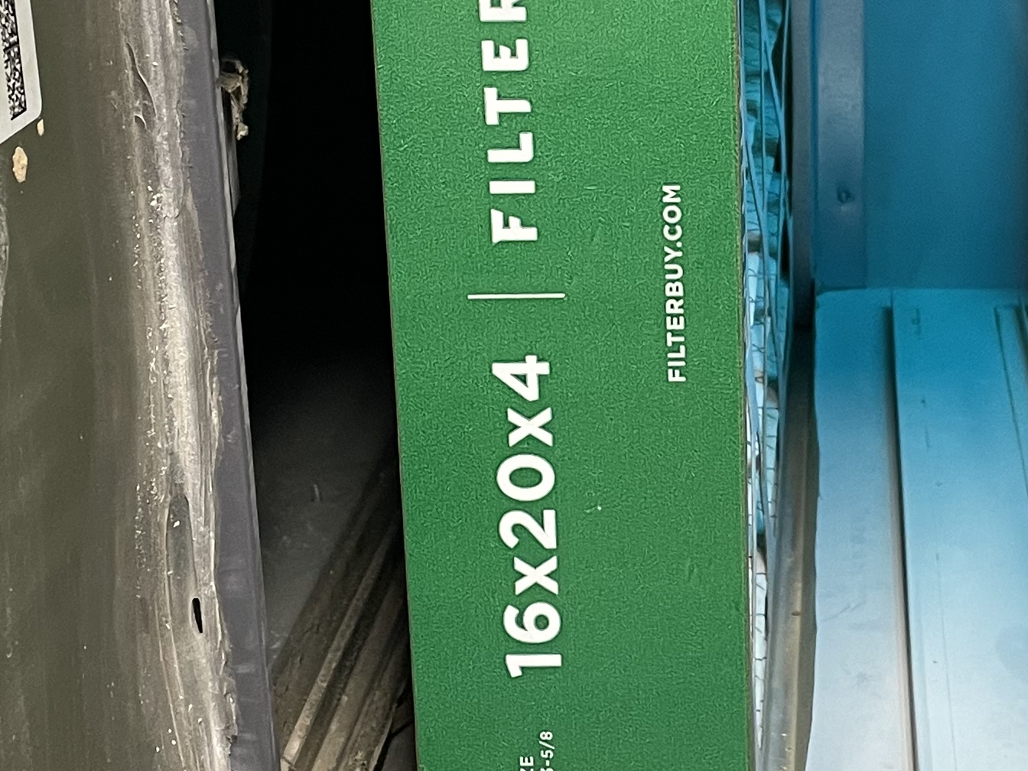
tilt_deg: -15.7
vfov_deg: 18.7
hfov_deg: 24.8
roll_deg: +1.5
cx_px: 753
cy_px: 168
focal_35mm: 78
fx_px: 2316
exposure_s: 1/60
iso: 160
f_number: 1.6
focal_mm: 4.2
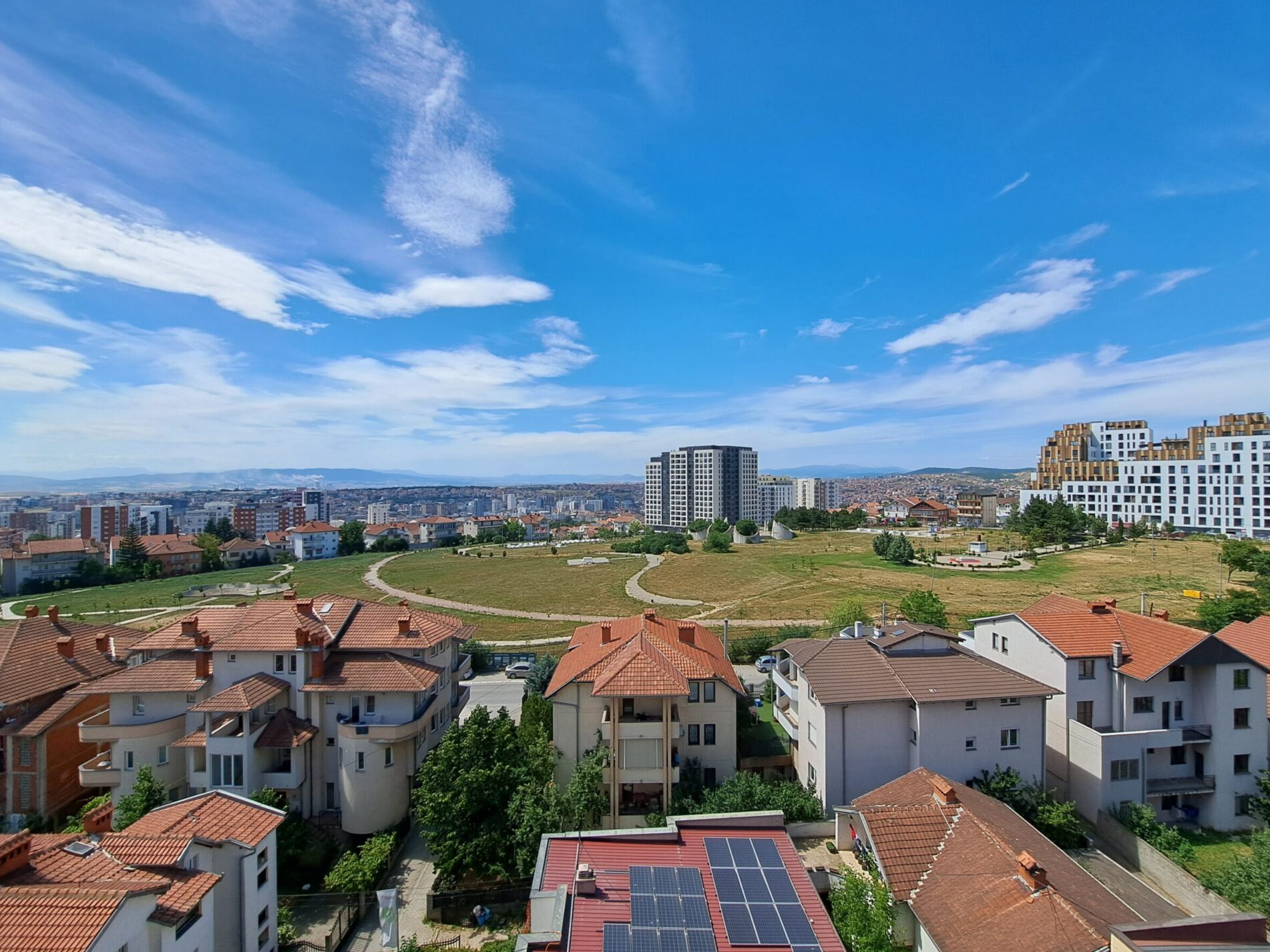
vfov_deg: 85.7
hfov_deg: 102.1
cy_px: 476
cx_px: 646
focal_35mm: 14
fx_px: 514
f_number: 2.2
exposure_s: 1/1420
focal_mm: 1.74
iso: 50
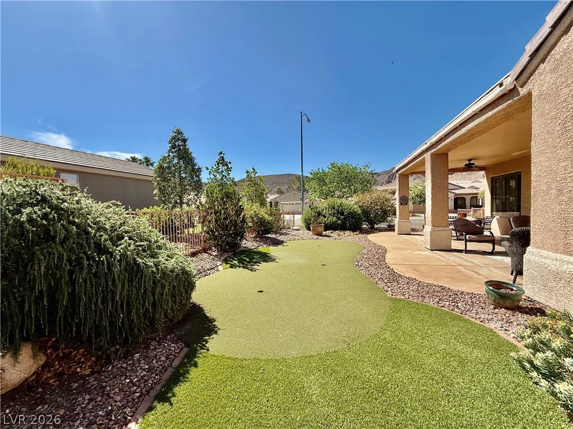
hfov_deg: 102.1
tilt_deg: -1.2
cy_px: 214
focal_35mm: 14
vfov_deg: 85.7
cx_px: 286
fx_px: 232
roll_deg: +1.2
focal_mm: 2.22
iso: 50
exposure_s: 1/1745
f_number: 2.2
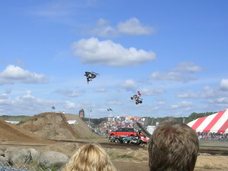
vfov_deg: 25.2
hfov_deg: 32.8
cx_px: 66
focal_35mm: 58
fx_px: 382
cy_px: 102
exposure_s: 1/428
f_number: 5.6
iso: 50
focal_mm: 5.8
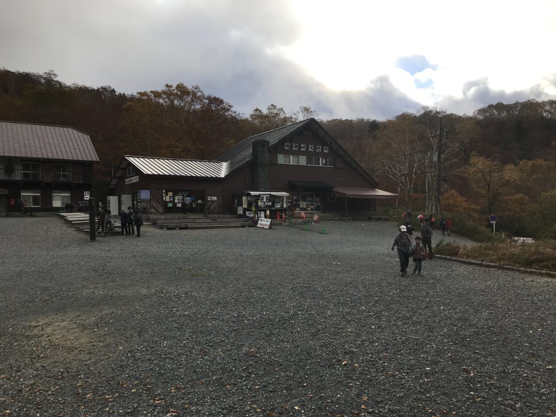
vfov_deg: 49.7
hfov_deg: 63.4
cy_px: 208
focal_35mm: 28
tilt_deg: +2.3
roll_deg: +0.4
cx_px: 278
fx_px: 450
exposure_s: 1/1709
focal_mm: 3.99
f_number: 1.8
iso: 20
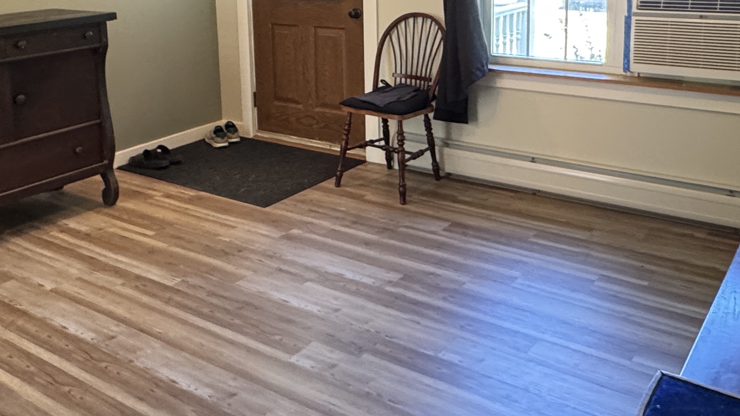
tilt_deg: -9.2
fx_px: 765
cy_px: 49
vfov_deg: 29.3
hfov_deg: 51.4
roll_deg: +1.0
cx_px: 314
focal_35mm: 39
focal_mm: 2.22
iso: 320
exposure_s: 1/60
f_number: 2.2
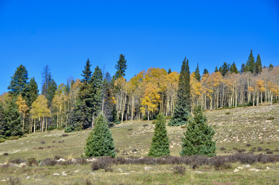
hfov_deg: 22.0
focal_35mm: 93
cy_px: 92
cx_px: 140
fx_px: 719
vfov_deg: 14.6
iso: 100
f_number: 8
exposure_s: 1/250
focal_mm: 62
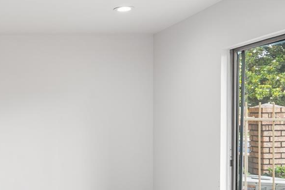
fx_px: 443
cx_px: -26
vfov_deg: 24.1
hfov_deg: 31.7
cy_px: 129
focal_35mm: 56
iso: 100
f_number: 9
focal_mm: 16
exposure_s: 1.6
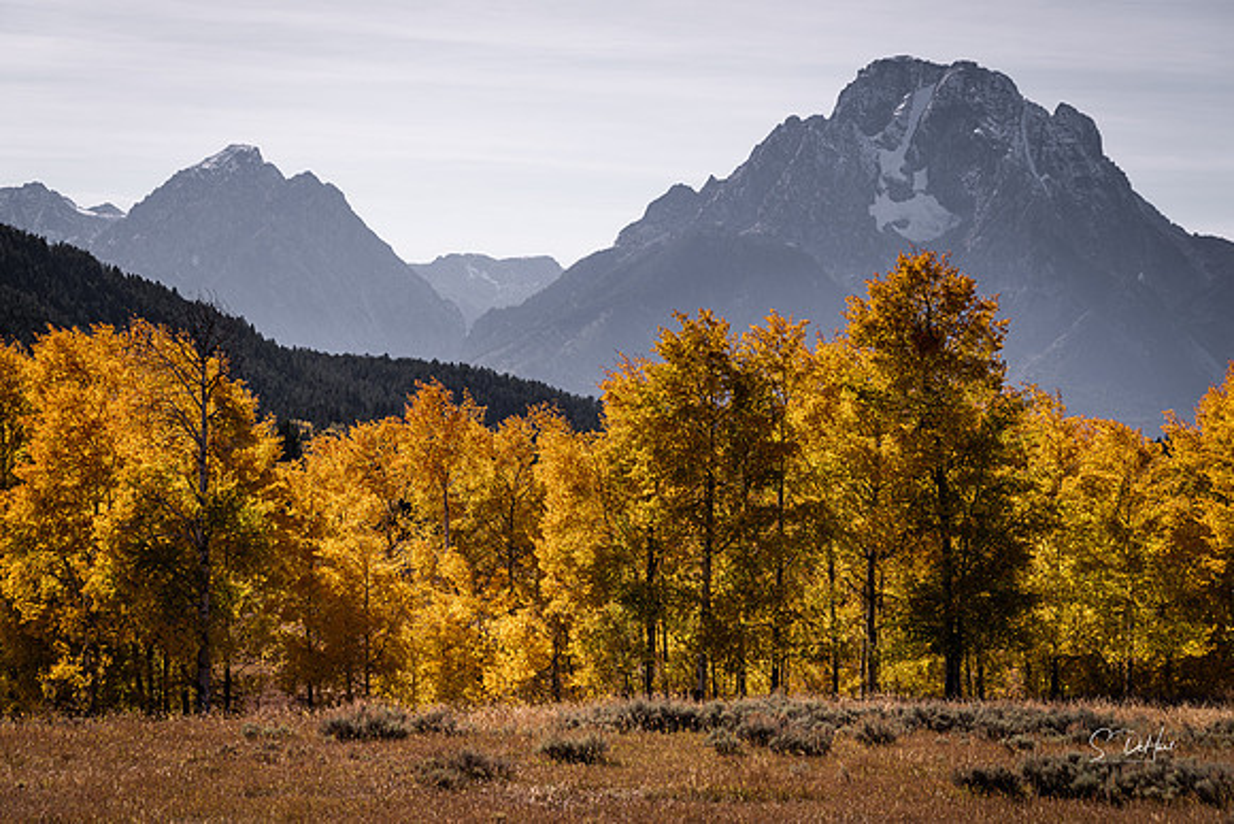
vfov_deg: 11.2
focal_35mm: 122
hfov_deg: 16.8
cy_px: 412
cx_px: 617
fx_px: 4183
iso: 100
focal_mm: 122
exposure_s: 1/160
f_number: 7.1
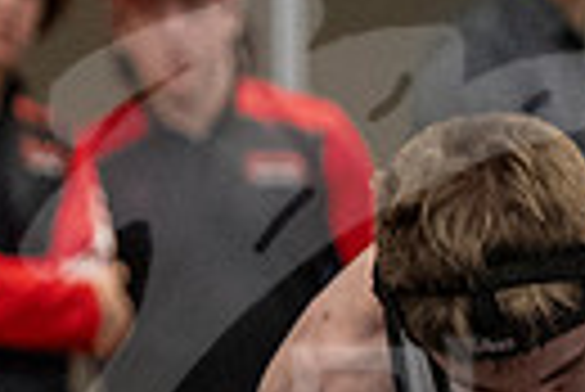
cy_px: 1338
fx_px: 11713
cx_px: 490
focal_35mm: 720
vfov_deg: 1.9
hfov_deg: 2.9
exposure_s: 1/1000
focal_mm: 85
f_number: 2.8
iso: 3200
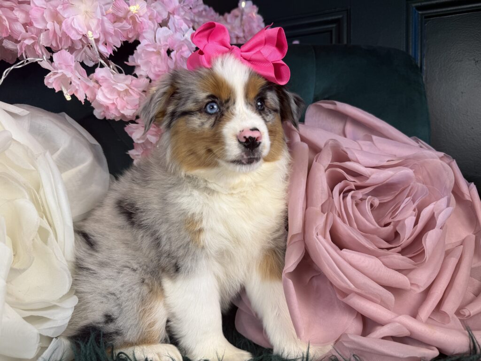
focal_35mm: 24
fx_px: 333
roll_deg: +1.1
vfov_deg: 56.8
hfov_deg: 71.6
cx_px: 240
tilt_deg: -6.5
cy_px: 180
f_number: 1.78
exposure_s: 1/146
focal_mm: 6.76
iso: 50
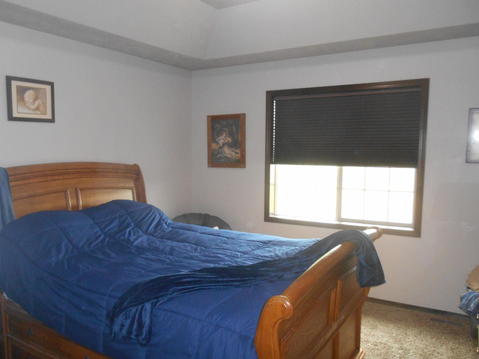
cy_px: 199
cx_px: 217
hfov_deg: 61.5
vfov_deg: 48.2
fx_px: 401
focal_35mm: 29
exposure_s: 1/25
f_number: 3.4
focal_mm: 4.7
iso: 450
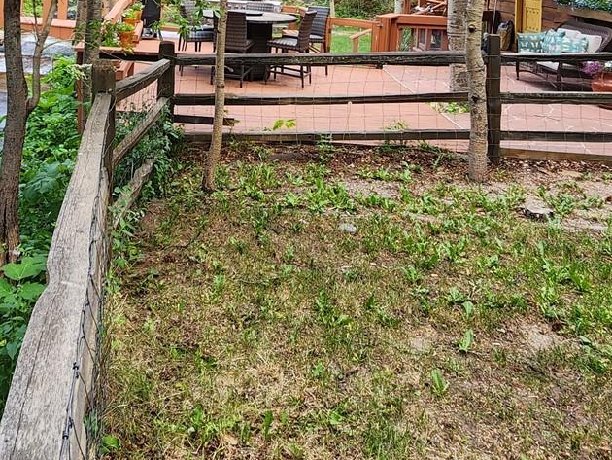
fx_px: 584
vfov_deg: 36.8
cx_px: 156
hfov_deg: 53.0
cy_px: -36
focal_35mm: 33
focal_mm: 2.2
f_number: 2.2
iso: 80
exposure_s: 1/120
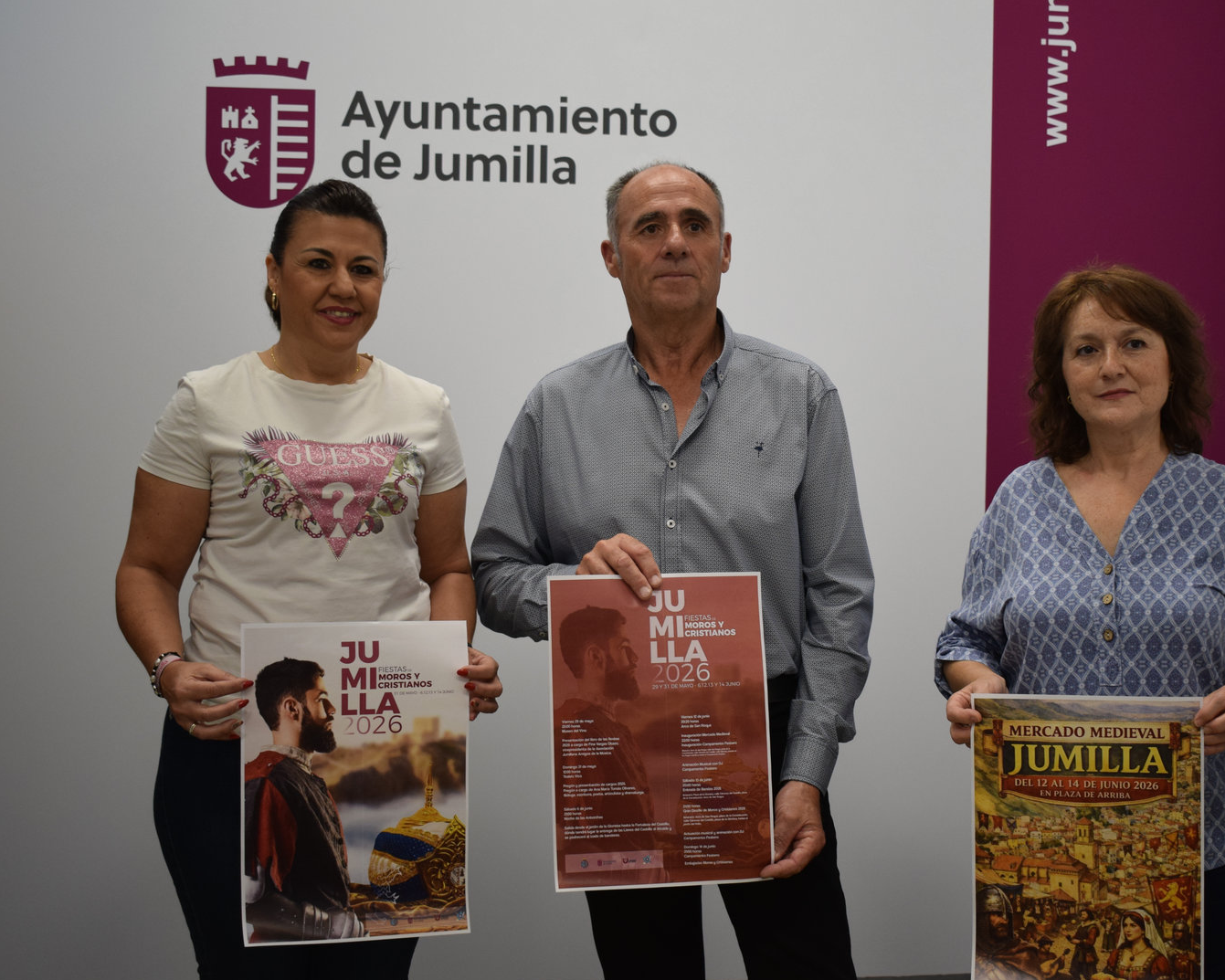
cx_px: 723
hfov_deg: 36.5
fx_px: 1849
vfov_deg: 29.7
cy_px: 492
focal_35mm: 51
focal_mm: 30
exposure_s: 1/60
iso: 640
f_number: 4.2
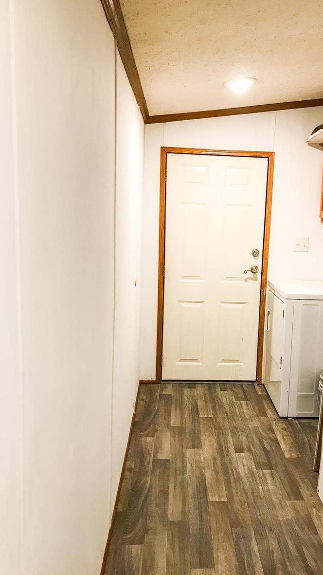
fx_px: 472
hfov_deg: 37.4
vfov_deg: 62.6
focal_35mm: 31
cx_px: 211
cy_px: 285
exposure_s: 1/24
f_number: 1.8
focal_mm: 3.99
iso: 40
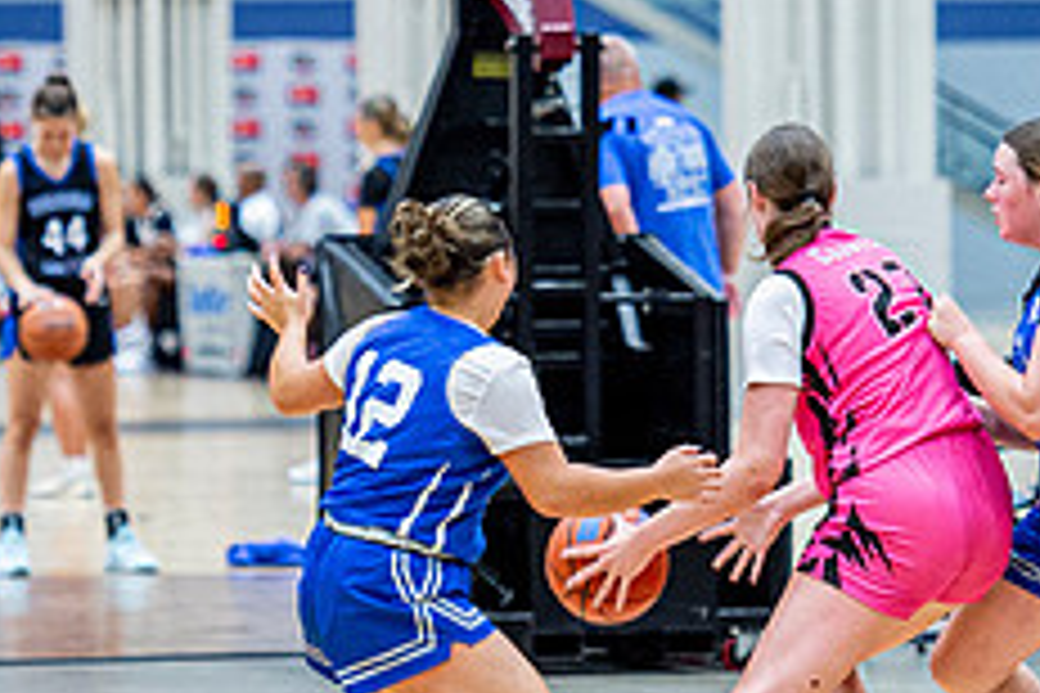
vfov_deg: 3.0
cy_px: -45
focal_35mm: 460
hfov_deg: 4.5
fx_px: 13288
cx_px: 510
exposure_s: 1/320
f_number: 2.8
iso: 2000
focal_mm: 135
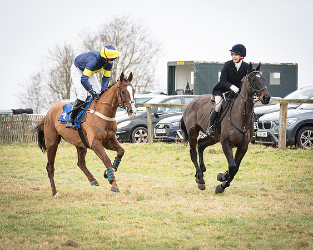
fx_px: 2104
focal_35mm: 227
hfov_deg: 8.5
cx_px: 127
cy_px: 97
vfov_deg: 6.8
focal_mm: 135
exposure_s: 1/1000
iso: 500
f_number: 4.5
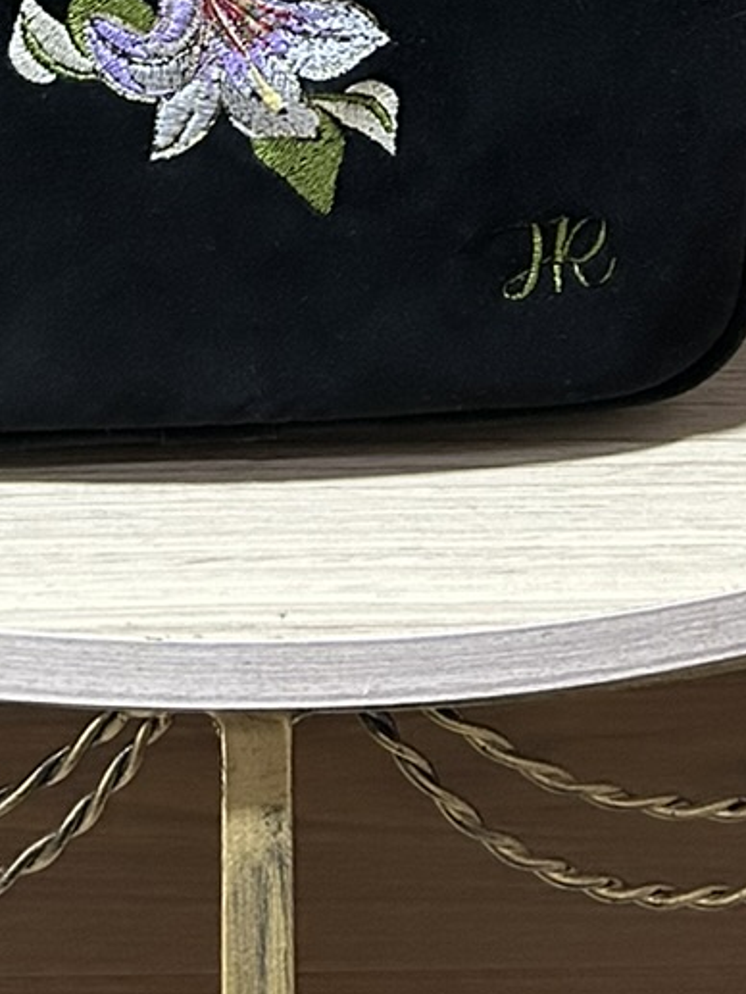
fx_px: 2958
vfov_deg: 17.2
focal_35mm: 103
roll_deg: +0.4
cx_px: 277
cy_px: -502
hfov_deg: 14.4
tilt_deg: -12.3
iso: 500
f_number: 1.5
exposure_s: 1/30
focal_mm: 5.7
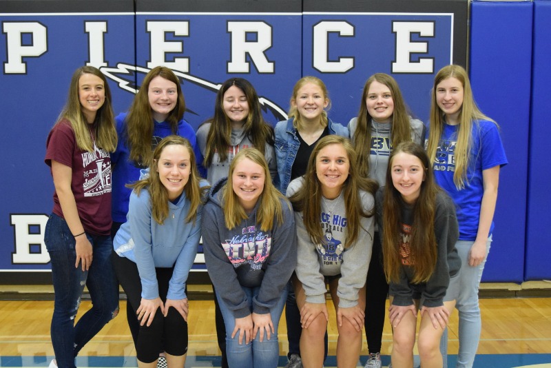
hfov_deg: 41.1
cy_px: 184
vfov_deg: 28.1
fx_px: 735
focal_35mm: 48
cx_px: 276
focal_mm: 32
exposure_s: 1/160
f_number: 2.8
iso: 3200
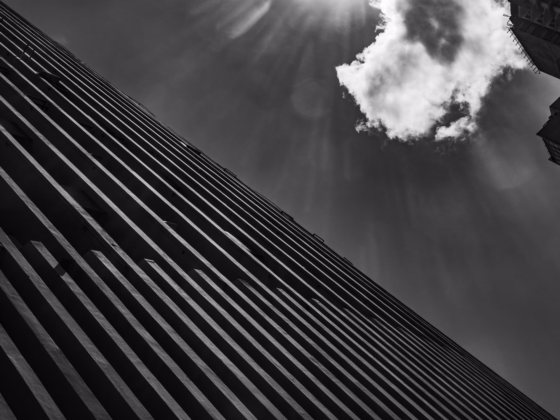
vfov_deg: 27.5
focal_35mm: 53
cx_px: 280
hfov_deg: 36.2
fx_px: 857
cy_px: 210
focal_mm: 23.9
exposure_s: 1/1000
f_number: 9
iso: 200
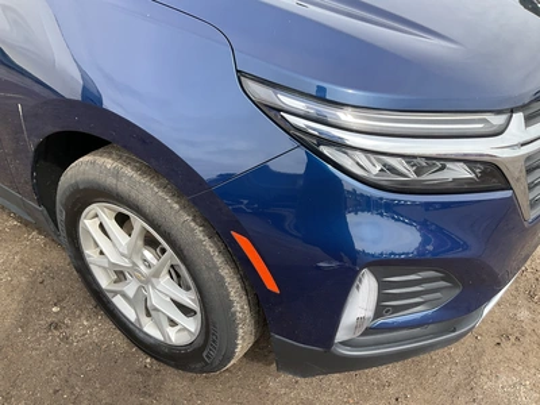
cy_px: 202
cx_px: 270
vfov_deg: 48.2
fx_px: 452
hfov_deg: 61.7
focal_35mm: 29
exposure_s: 1/473
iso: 25
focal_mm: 3
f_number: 1.8
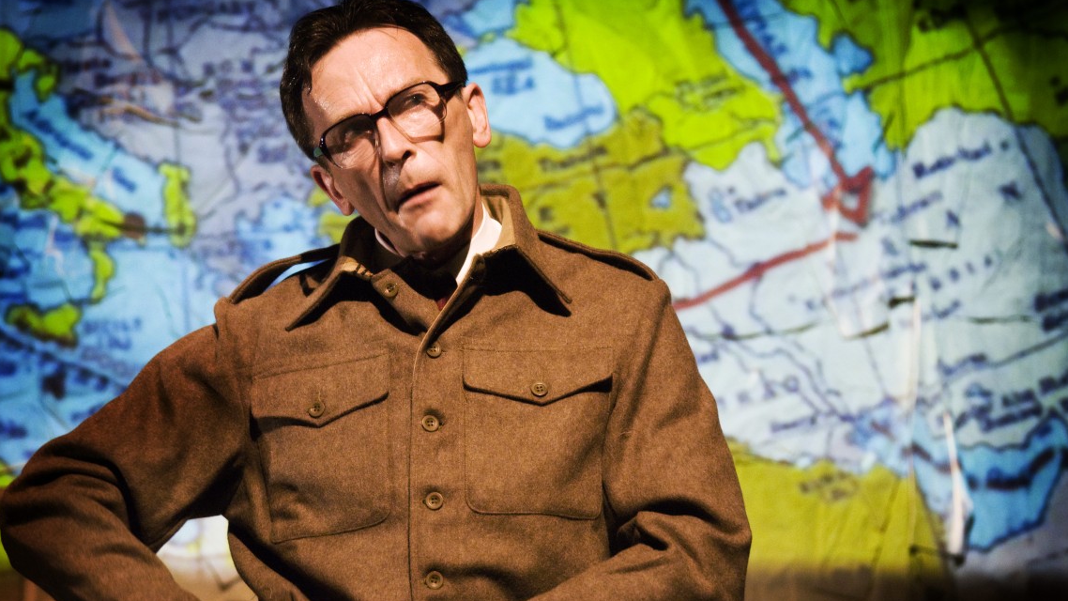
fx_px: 3143
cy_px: 328
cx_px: 535
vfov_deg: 10.9
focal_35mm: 111
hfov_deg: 19.3
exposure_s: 1/60
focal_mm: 70
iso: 800
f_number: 4
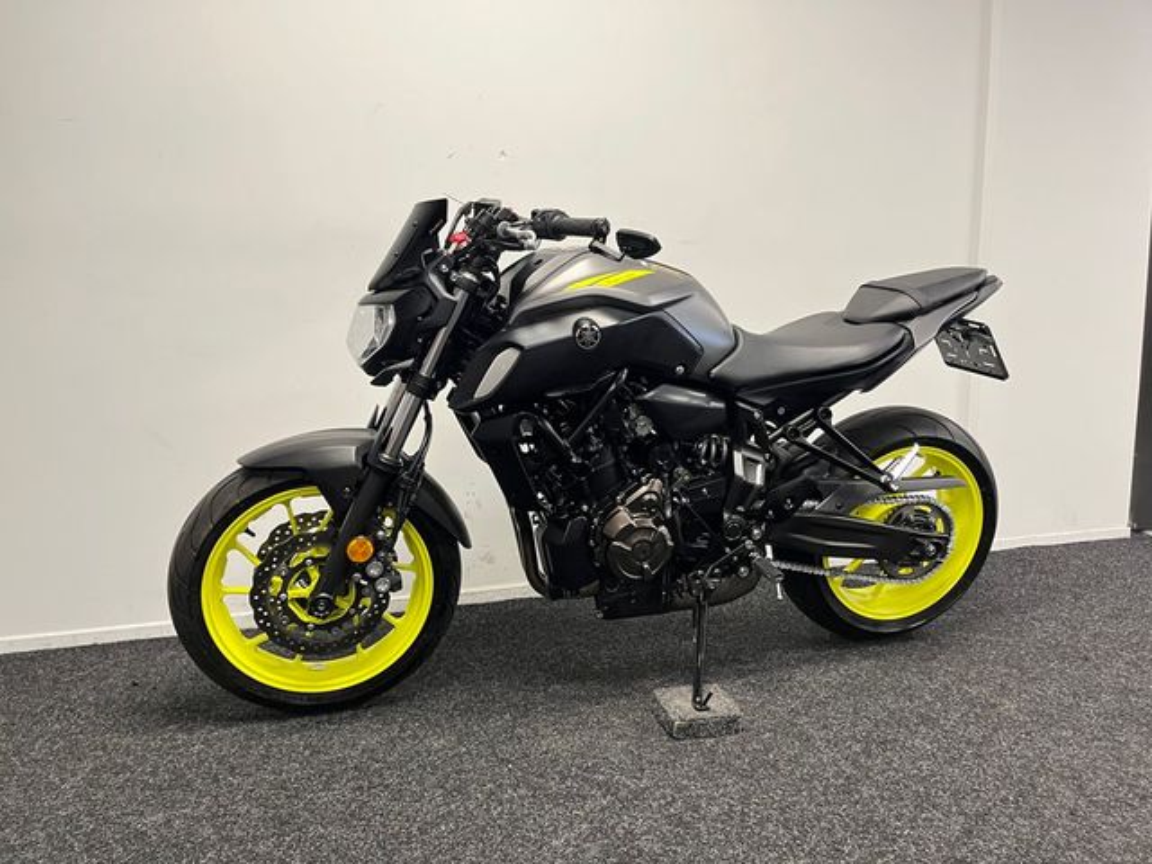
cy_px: 432
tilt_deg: -9.1
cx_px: 576
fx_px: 865
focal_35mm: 26
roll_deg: -1.0
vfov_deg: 53.1
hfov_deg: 67.3
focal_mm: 5.1
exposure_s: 1/50
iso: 250
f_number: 1.6
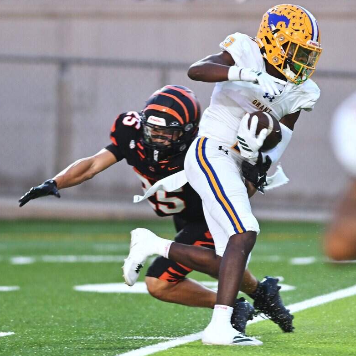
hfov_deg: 4.5
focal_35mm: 391
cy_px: 178
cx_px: 267
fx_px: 4549
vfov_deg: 4.5
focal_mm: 300
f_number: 3.2
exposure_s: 1/800
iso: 1250
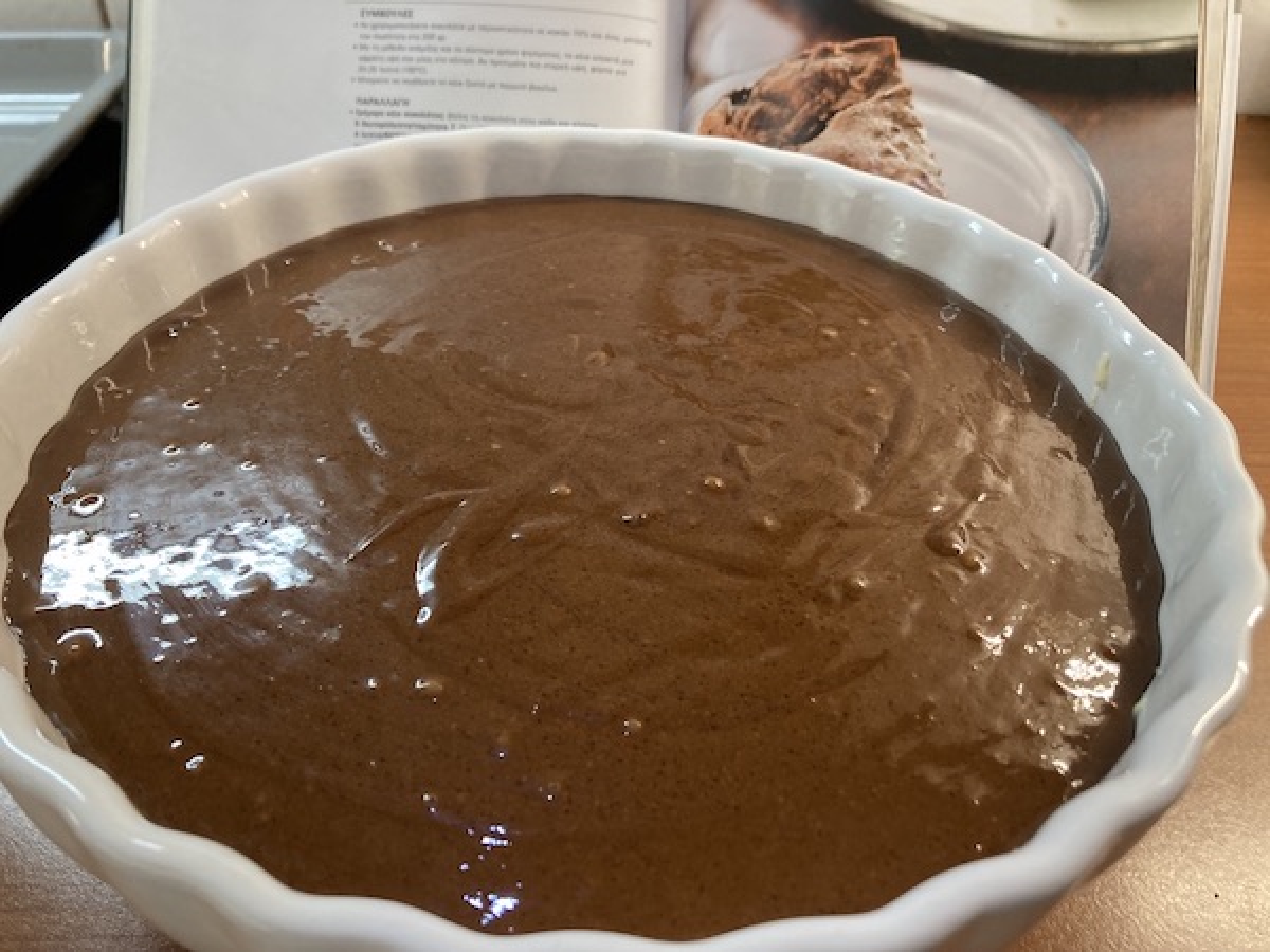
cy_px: 476
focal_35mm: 28
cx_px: 635
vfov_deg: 49.7
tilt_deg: -38.3
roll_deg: -1.8
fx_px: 1027
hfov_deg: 63.4
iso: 160
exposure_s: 1/50
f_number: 1.8
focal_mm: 3.99
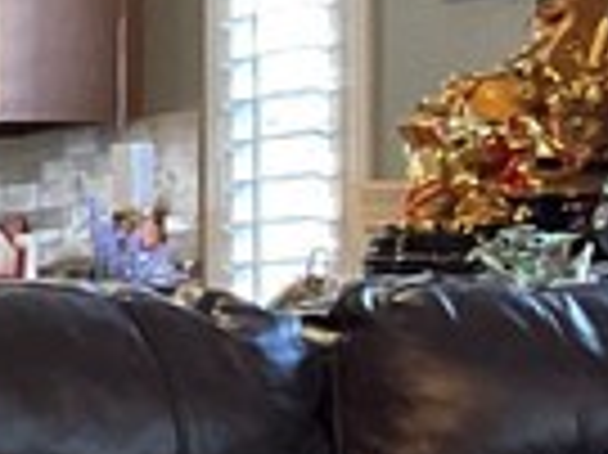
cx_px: -1067
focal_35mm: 220
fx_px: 3861
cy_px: 306
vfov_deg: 6.7
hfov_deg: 8.0
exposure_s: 1/60
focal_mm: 3
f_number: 1.8
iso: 250
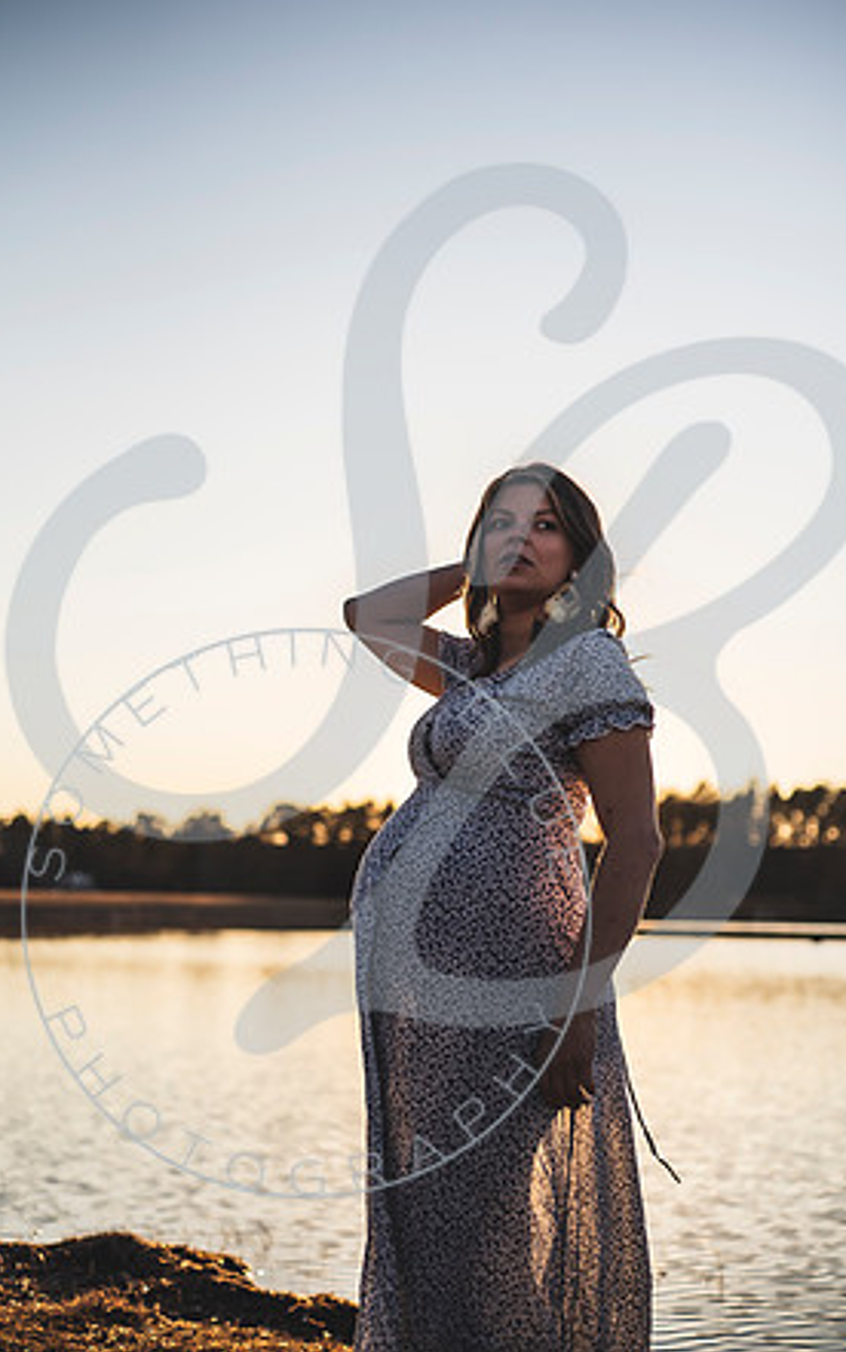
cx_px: 444
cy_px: 681
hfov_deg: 24.9
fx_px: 1916
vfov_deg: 38.9
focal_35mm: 52
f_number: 2.8
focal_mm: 50
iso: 100
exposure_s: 1/2000
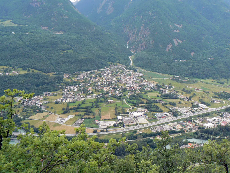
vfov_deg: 39.7
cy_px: 86
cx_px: 115
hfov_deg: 51.4
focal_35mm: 36
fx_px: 239
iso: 80
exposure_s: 1/125
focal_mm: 6
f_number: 5.6
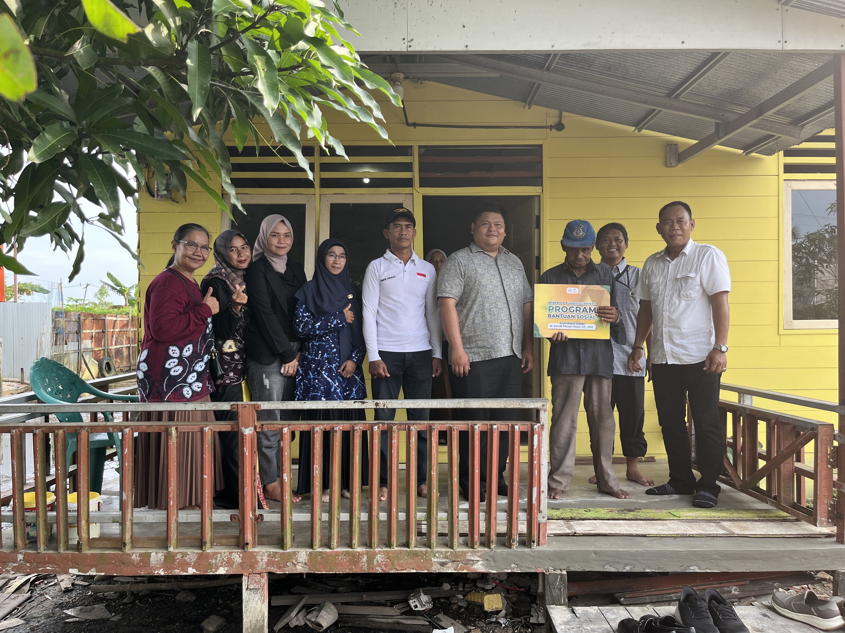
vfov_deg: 53.1
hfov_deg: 67.3
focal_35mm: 26
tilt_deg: +0.1
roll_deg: -0.1
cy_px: 316
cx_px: 422
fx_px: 635
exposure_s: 1/190
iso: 40
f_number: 1.6
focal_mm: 5.1
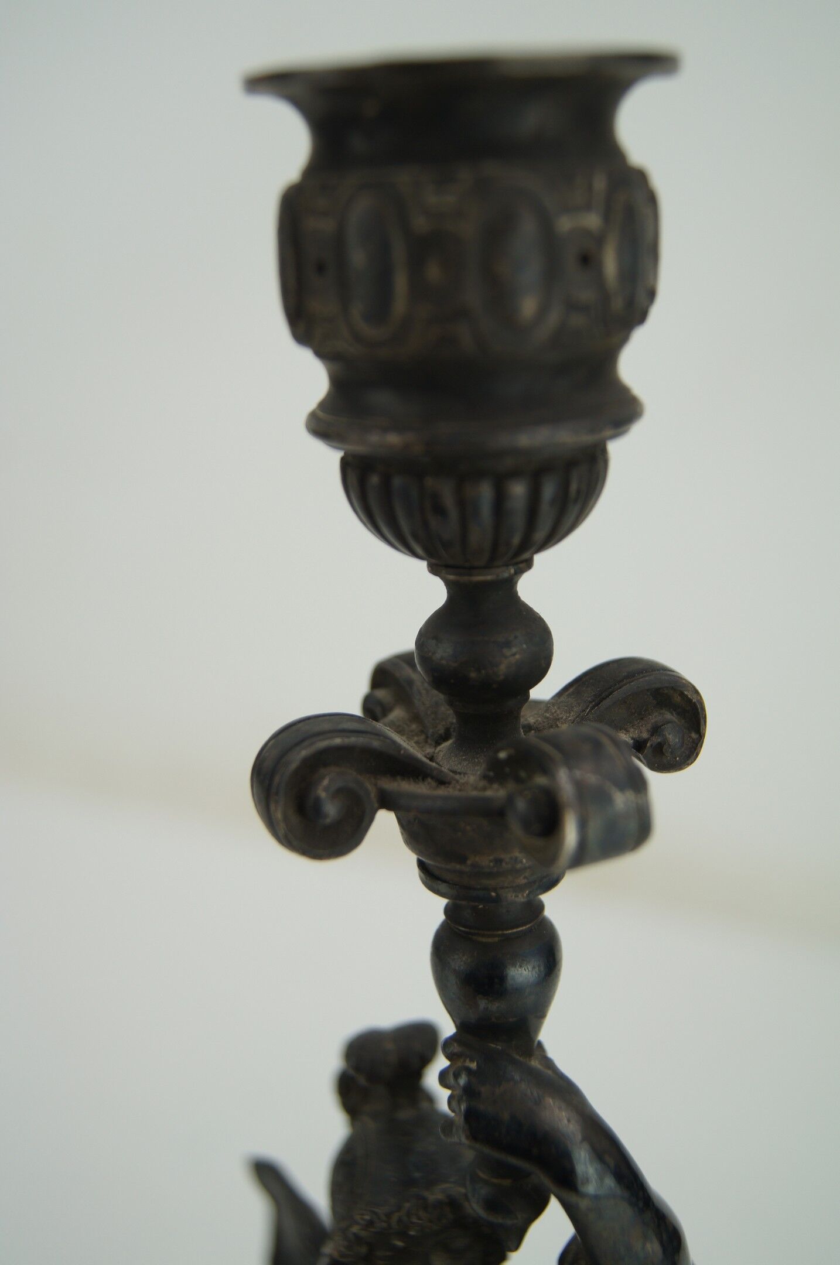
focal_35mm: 45
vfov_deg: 43.7
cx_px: 420
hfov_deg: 29.8
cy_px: 632
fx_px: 1579
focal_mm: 30
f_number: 4.5
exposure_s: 1/160
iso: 160
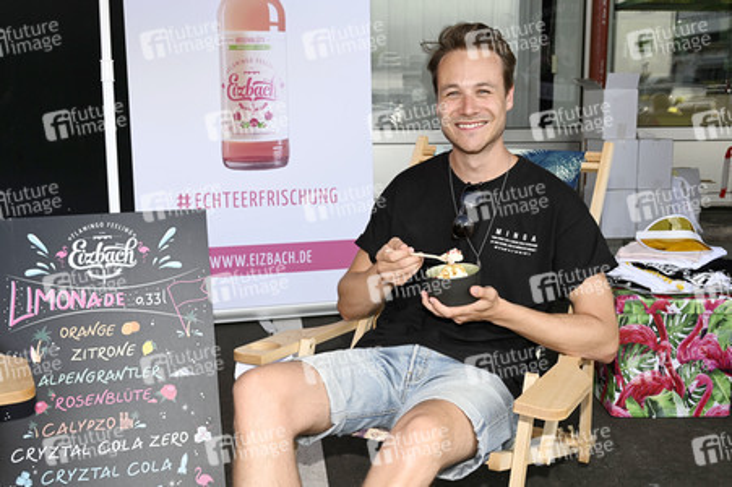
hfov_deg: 47.4
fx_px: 833
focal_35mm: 41
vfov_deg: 32.6
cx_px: 366
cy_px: 244
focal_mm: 41
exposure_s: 1/160
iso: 500
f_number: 9
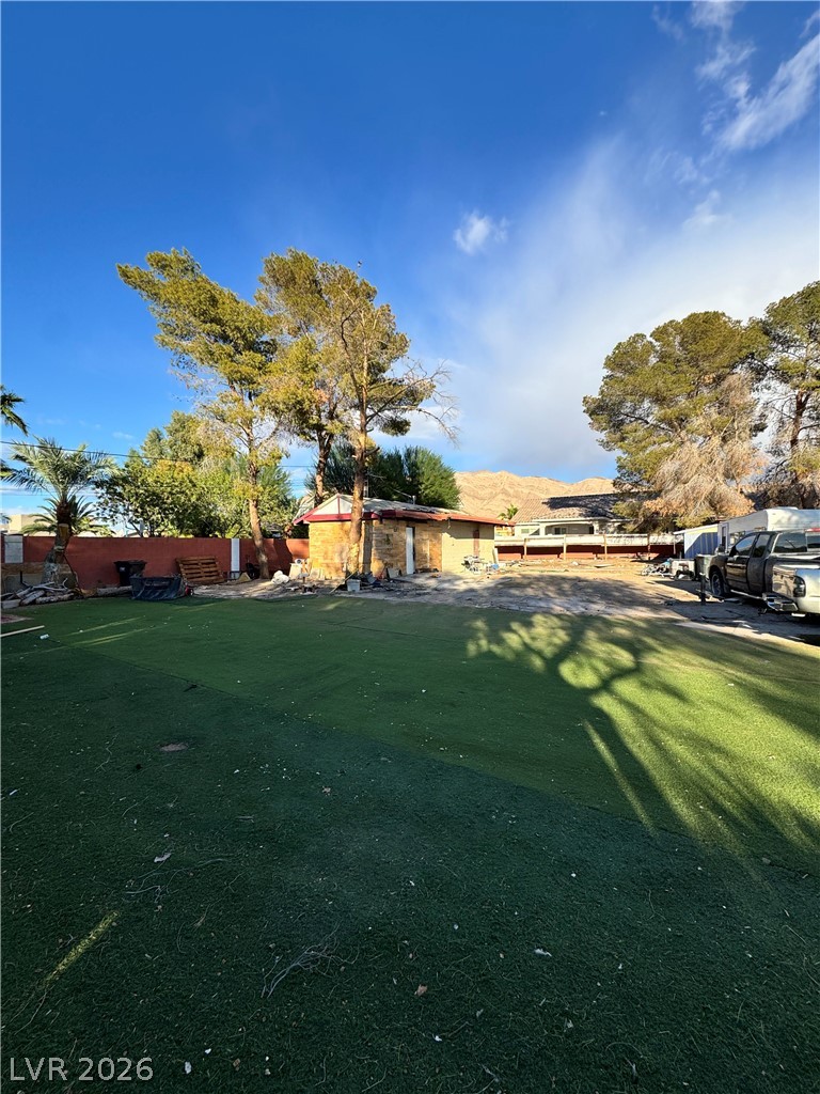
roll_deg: -1.2
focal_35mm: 14
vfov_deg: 102.1
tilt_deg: -0.4
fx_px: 442
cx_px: 410
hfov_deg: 85.7
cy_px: 547
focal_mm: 2.22
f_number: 2.2
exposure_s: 1/1198
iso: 40
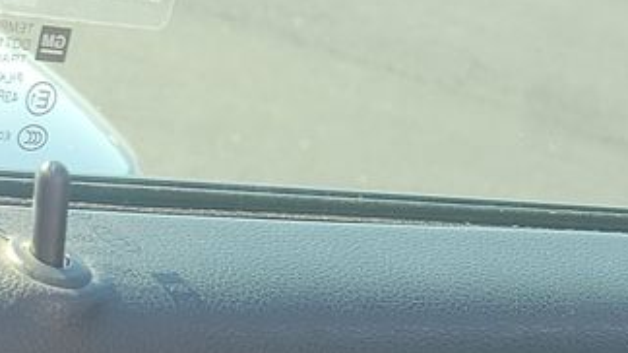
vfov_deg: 7.9
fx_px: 2147
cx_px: 392
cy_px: 1123
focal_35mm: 129
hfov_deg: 16.6
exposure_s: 1/119
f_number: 1.8
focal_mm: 6.7
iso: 56
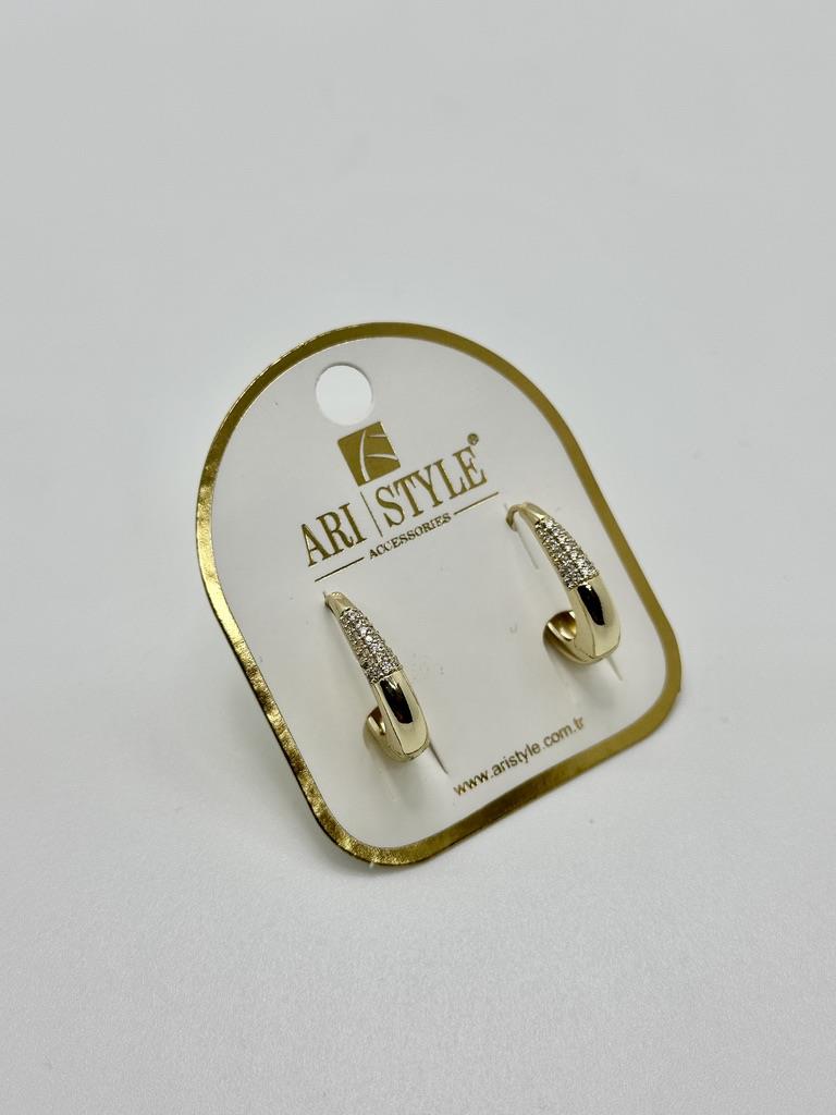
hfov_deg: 30.3
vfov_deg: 39.7
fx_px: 1546
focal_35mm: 48
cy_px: 558
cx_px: 418
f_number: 1.78
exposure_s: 1/282
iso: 64
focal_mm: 6.86
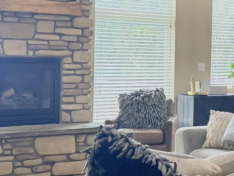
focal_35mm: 92
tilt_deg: -0.9
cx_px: 261
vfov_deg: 16.0
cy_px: 62
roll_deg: -1.5
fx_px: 622
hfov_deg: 20.3
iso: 100
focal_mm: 6.76
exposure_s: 1/120
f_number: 1.78
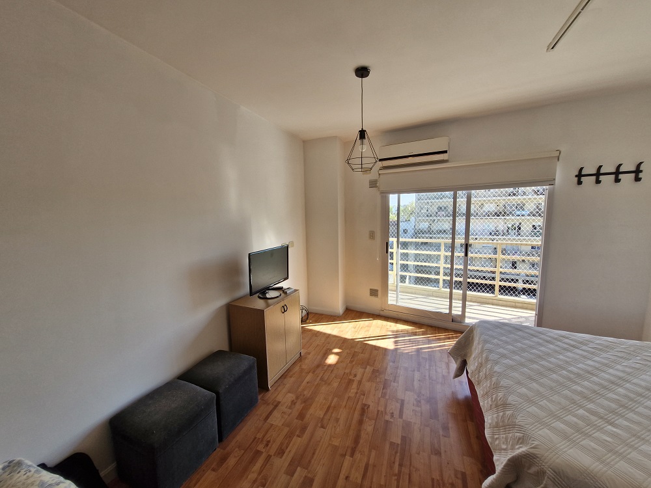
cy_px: 244
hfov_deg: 106.2
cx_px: 326
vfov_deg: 89.9
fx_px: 244
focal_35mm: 13
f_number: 2.2
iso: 50
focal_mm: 1.74
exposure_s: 1/182
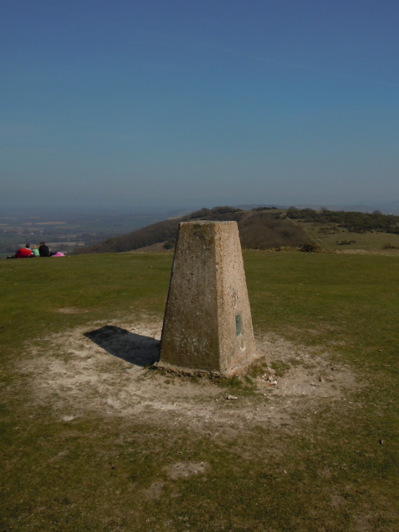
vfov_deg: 60.0
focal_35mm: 30
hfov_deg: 46.8
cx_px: 200
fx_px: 461
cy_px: 266
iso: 100
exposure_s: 1/800
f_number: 7
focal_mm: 5.4
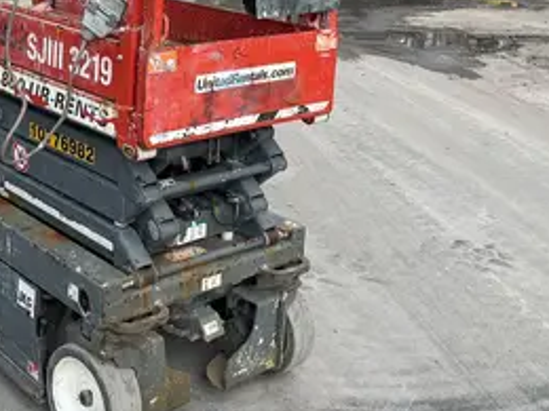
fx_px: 872
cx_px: 146
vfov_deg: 25.9
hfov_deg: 34.3
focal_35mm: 55
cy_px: 60
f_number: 1.6
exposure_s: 1/1279
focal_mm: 5.1
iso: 50
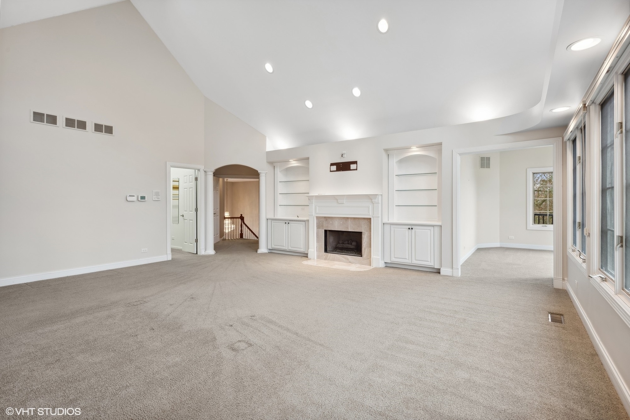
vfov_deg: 70.5
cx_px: 315
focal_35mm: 17
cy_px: 210
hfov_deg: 93.3
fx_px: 298
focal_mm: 17
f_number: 8
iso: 400
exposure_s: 1/13
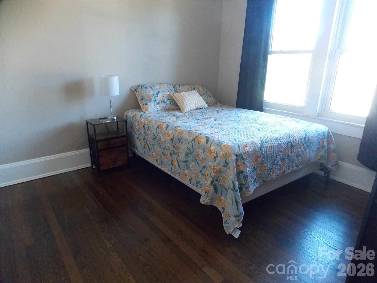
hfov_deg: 73.9
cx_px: 188
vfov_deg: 58.9
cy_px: 142
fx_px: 250
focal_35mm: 23
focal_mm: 4
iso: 400
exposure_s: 1/25
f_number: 3.1
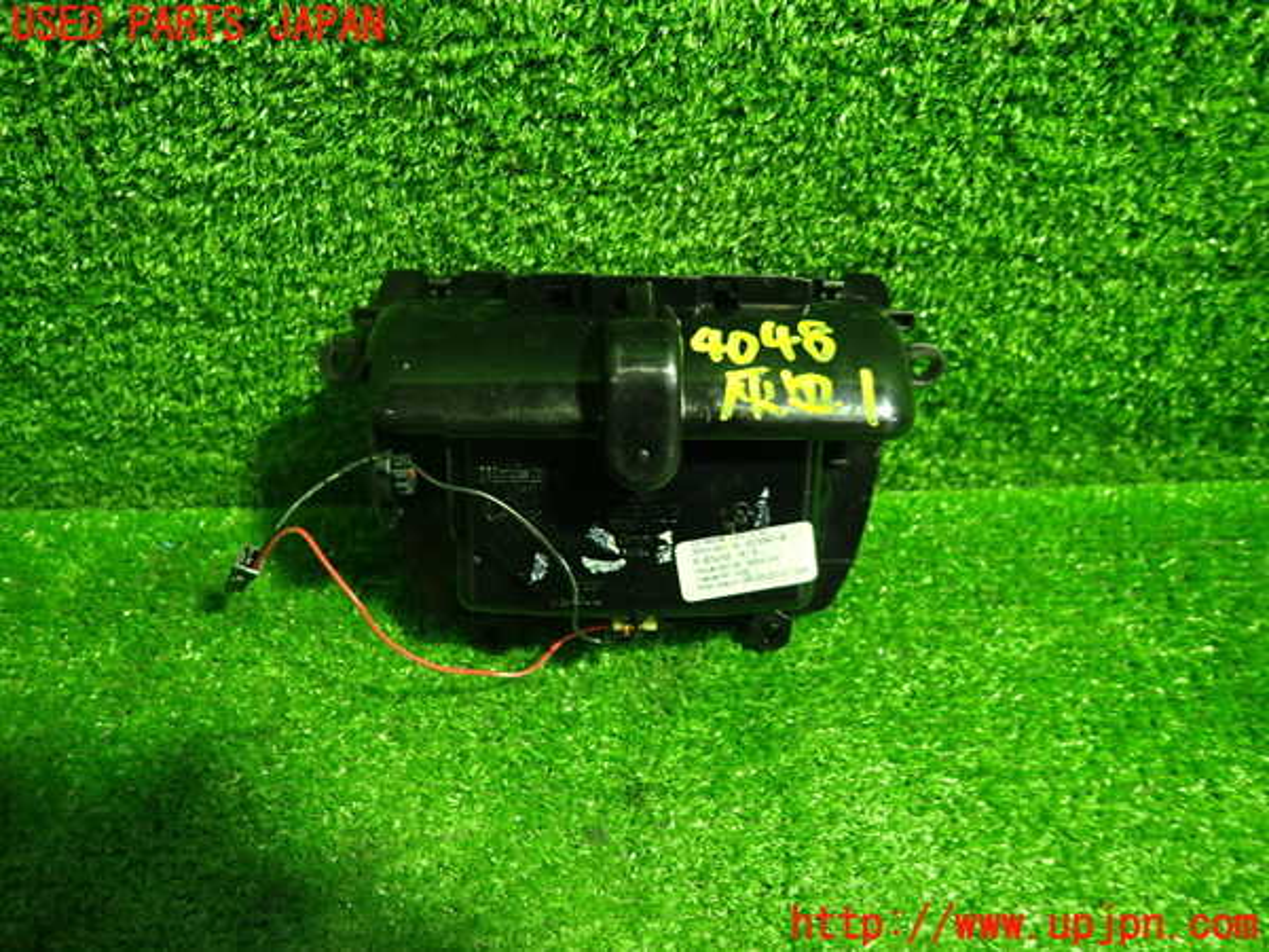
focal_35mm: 25
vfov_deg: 54.9
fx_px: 916
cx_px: 634
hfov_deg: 69.4
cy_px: 476
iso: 400
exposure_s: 1/30
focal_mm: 4.5
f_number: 2
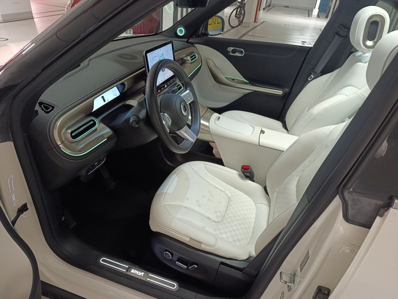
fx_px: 265
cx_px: 199
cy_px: 150
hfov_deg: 73.8
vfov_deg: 59.0
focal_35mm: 23
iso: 1250
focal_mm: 6.14
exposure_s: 1/33.3
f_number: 1.6
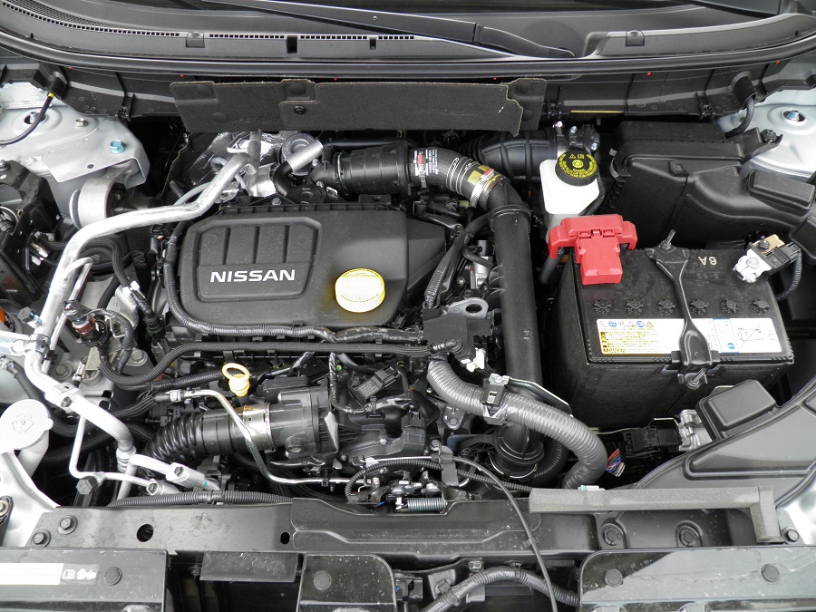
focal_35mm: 28
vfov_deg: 49.7
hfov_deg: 63.4
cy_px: 306
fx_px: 660
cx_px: 408
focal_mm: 4.9
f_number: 4
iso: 100
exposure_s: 1/50
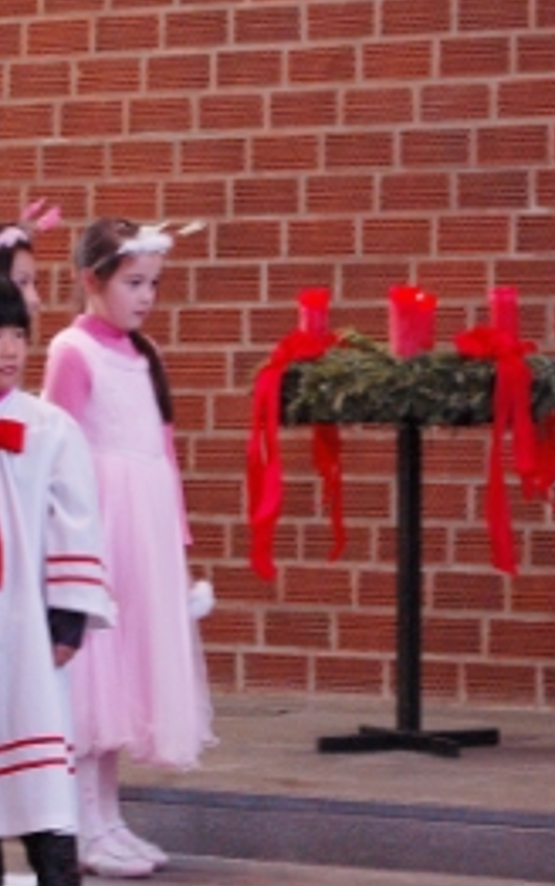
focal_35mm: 144
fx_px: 3478
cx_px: 166
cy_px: 467
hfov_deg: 9.1
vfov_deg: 14.5
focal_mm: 55
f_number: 10
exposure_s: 1/20
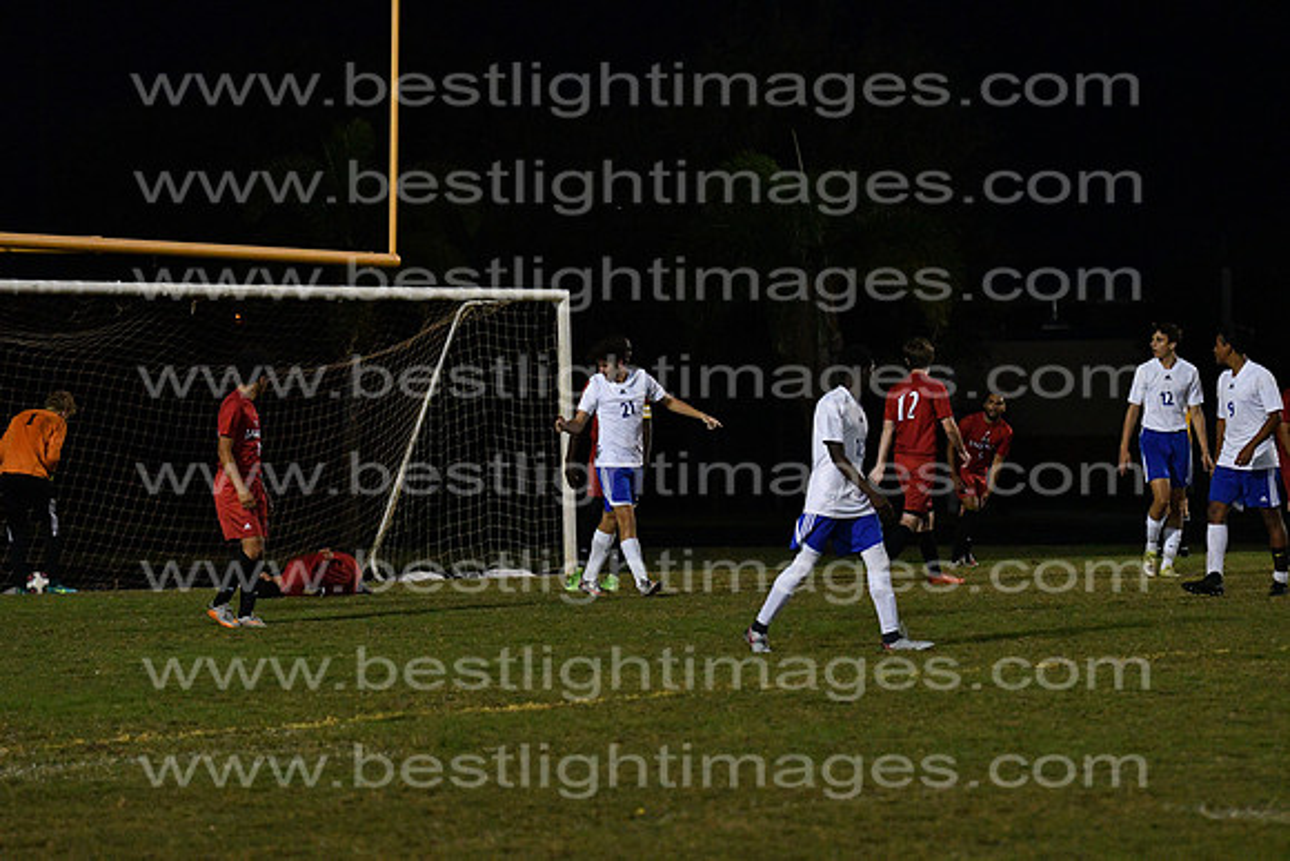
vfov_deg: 8.7
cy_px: 430
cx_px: 645
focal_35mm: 158
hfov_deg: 13.0
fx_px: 5645
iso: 6400
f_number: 4
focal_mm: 105
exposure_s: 1/1250
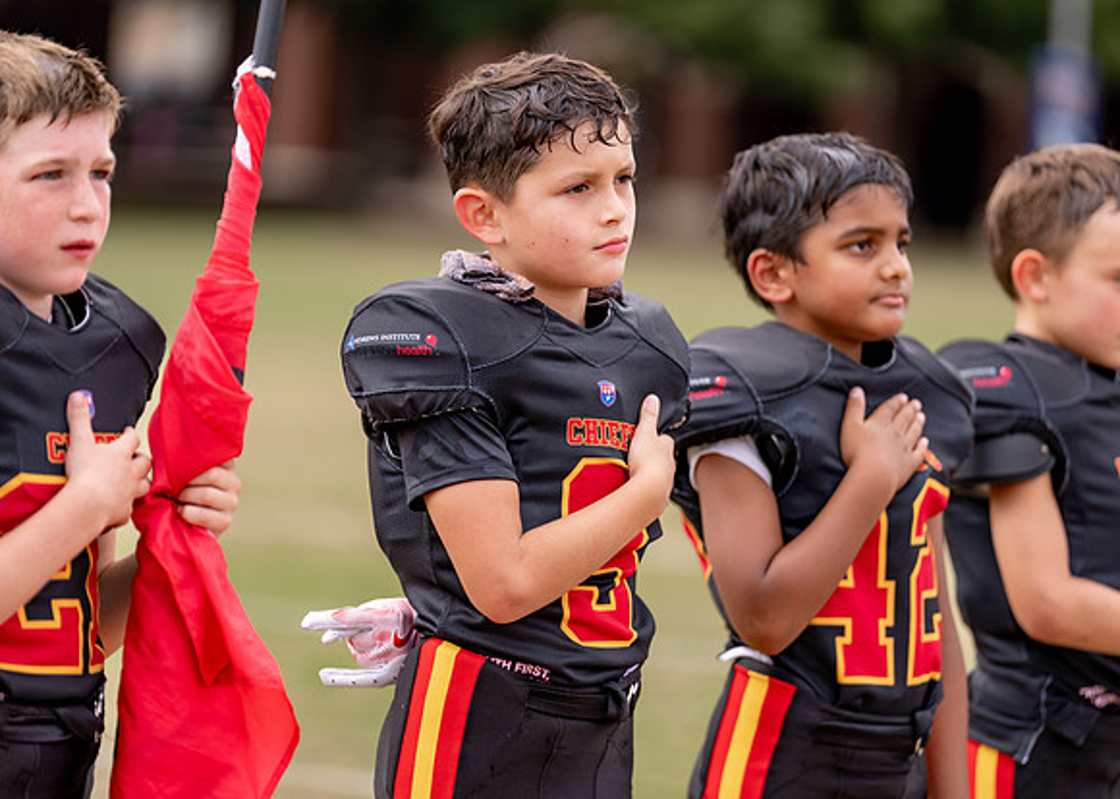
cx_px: 560
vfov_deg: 6.7
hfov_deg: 9.4
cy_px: 400
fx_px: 6782
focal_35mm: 213
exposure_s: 1/1000
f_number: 2.8
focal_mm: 200
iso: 100
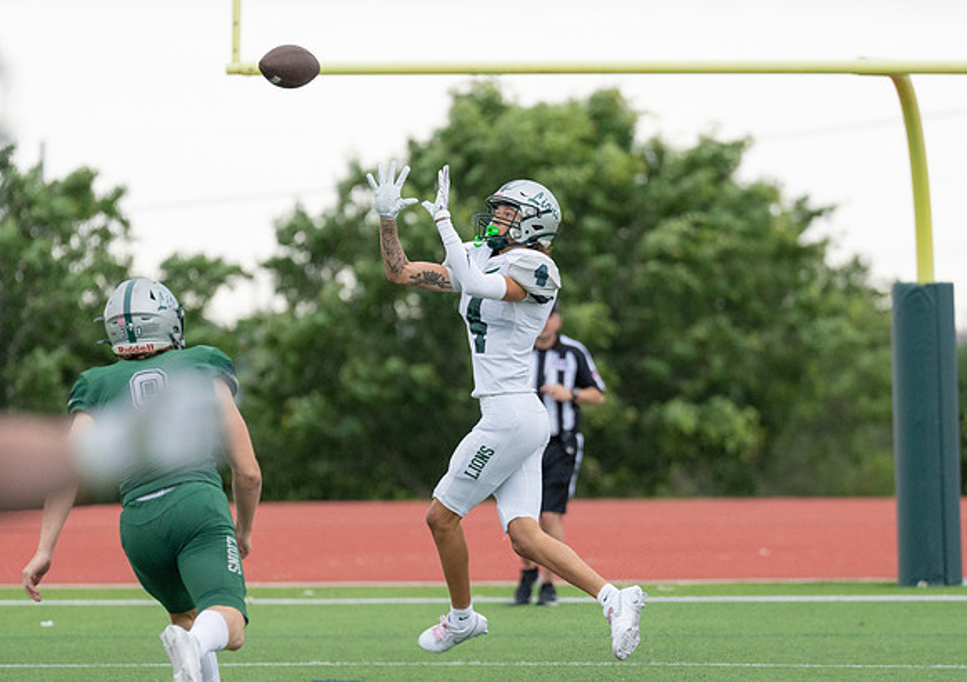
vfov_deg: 5.1
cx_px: 524
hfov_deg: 7.2
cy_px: 372
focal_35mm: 281
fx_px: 7685
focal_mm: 200
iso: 2500
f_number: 2.8
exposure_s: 1/1250
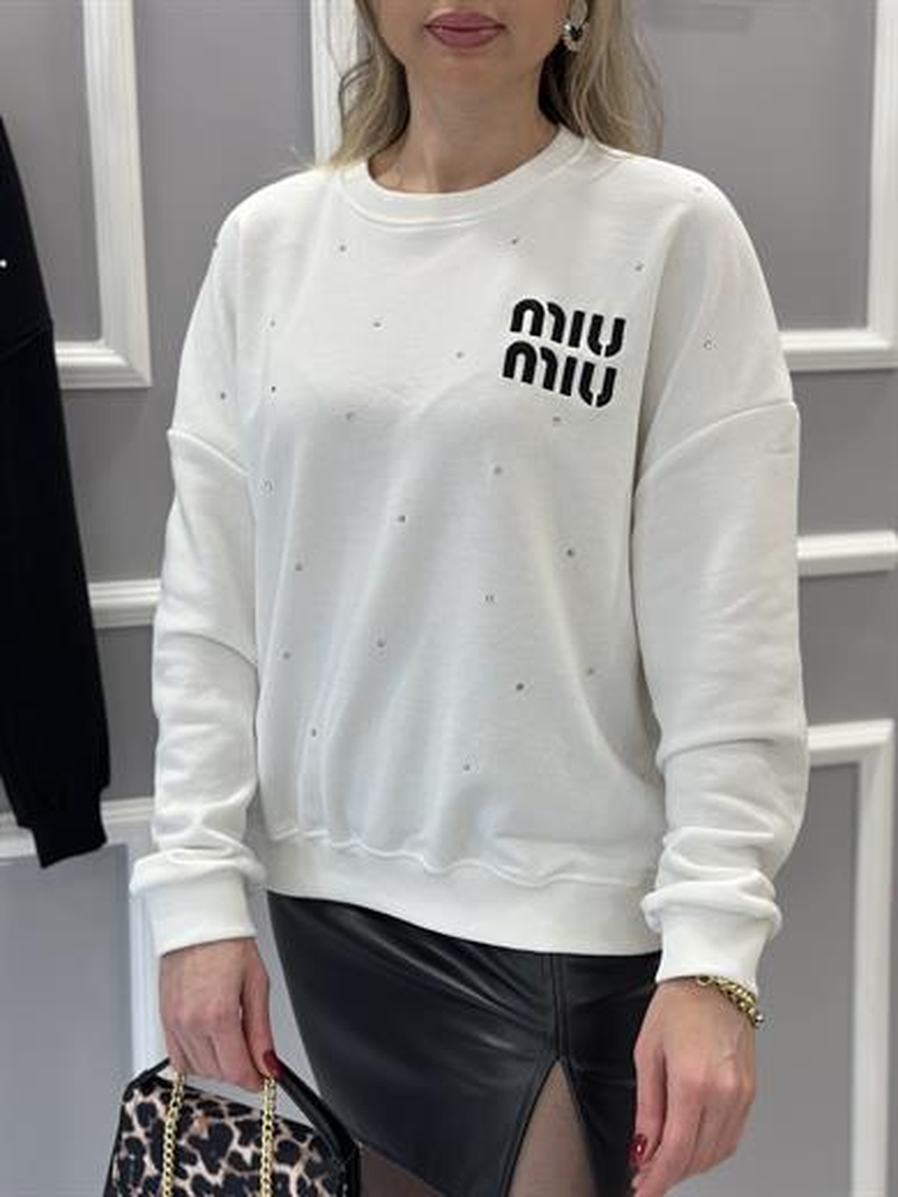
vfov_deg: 39.7
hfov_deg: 30.3
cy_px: 598
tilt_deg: -9.6
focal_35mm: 48
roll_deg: -0.5
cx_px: 449
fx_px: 1660
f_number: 1.78
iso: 100
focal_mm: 6.86
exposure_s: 1/100
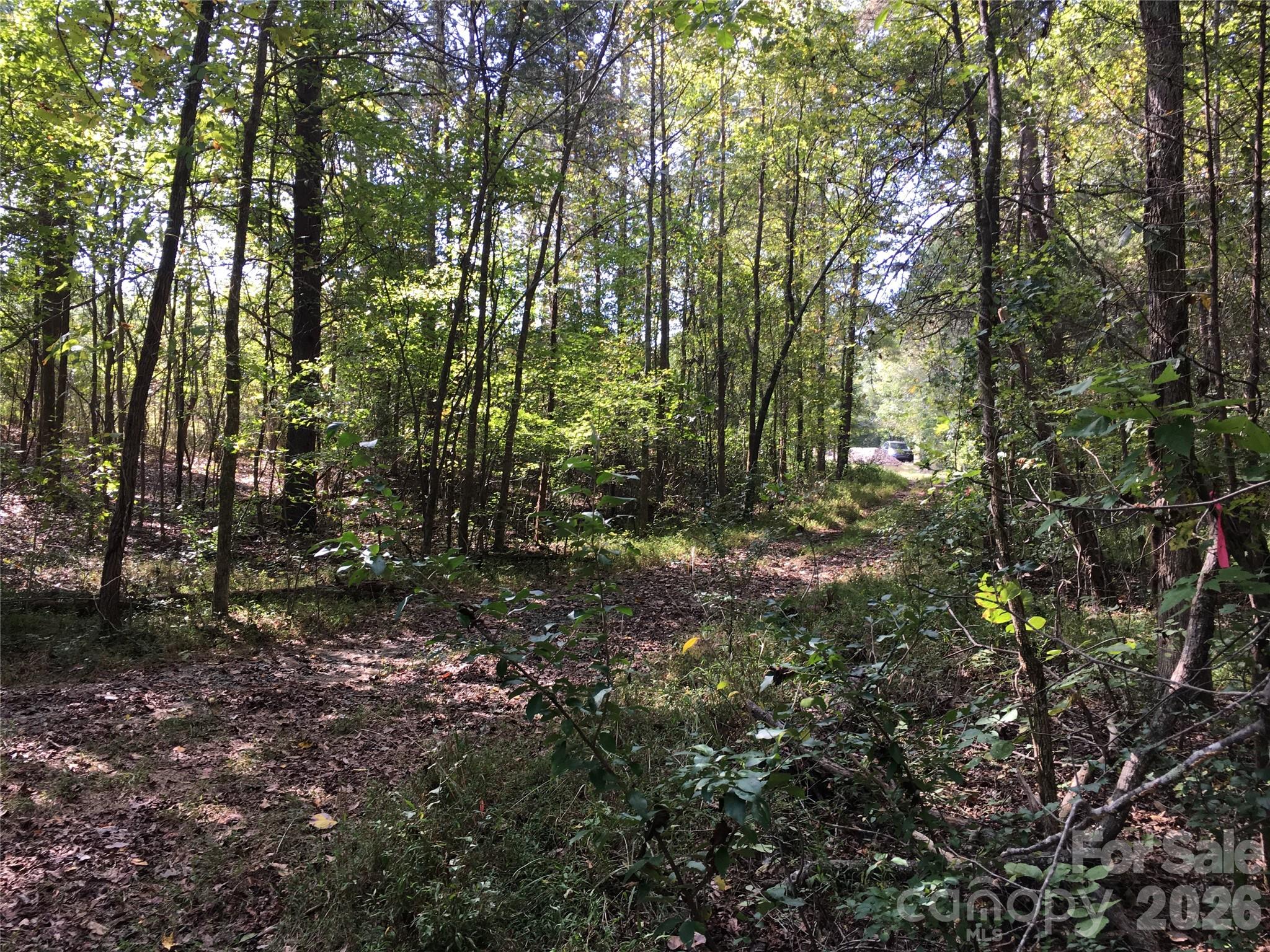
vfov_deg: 48.2
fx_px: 1064
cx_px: 635
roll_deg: -2.2
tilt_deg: +1.4
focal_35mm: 29
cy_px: 476
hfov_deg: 61.7
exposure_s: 1/120
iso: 32
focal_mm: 4.15
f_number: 2.2
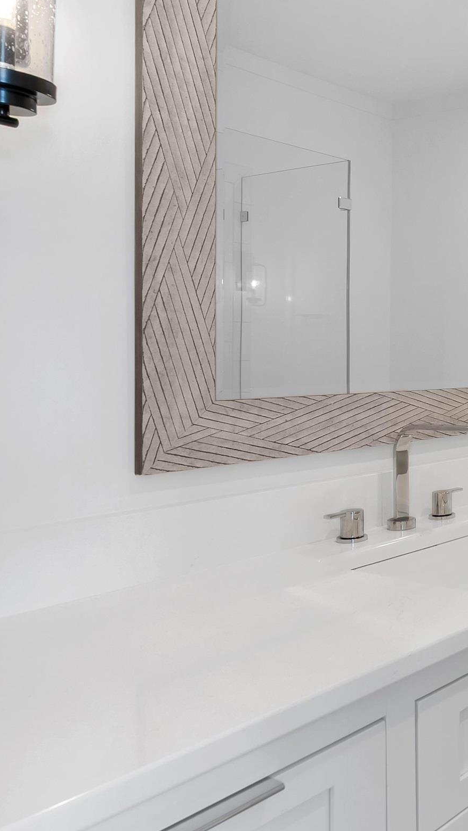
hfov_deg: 26.5
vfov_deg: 59.2
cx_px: 689
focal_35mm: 33
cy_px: 355
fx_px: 728
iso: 100
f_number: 8
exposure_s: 1/6
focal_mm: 16
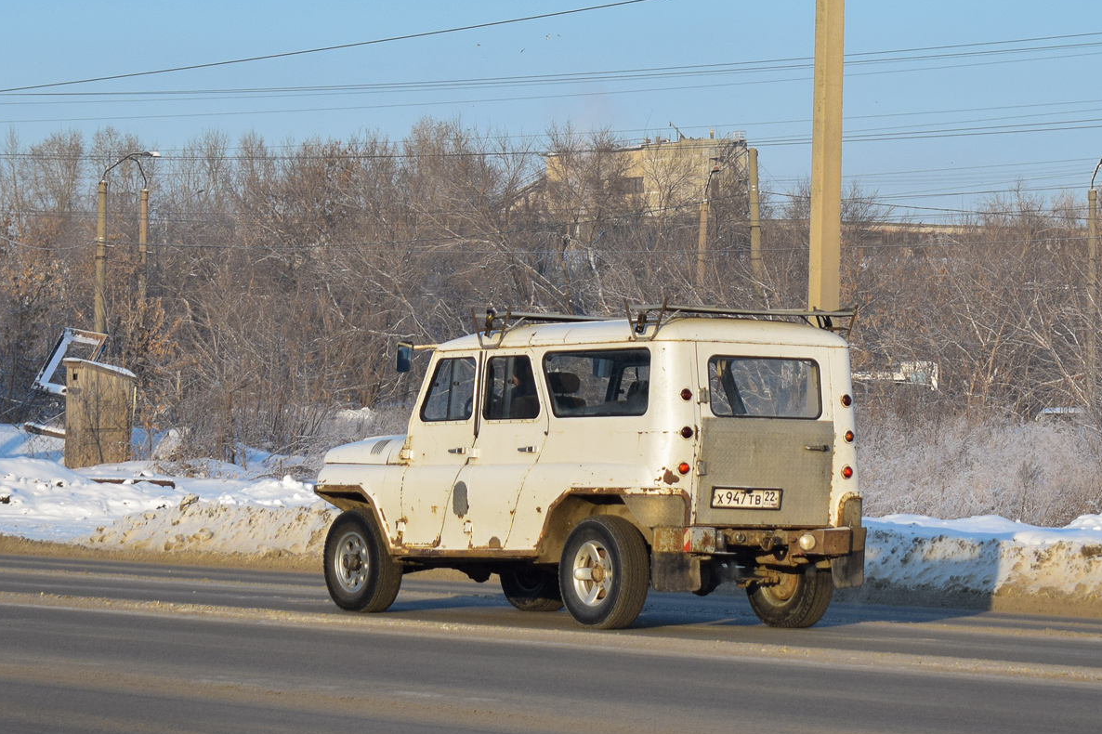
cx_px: 547
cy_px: 367
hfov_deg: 24.3
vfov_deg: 16.3
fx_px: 2555
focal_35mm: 84
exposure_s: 1/1000
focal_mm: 55
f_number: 7.1
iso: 400
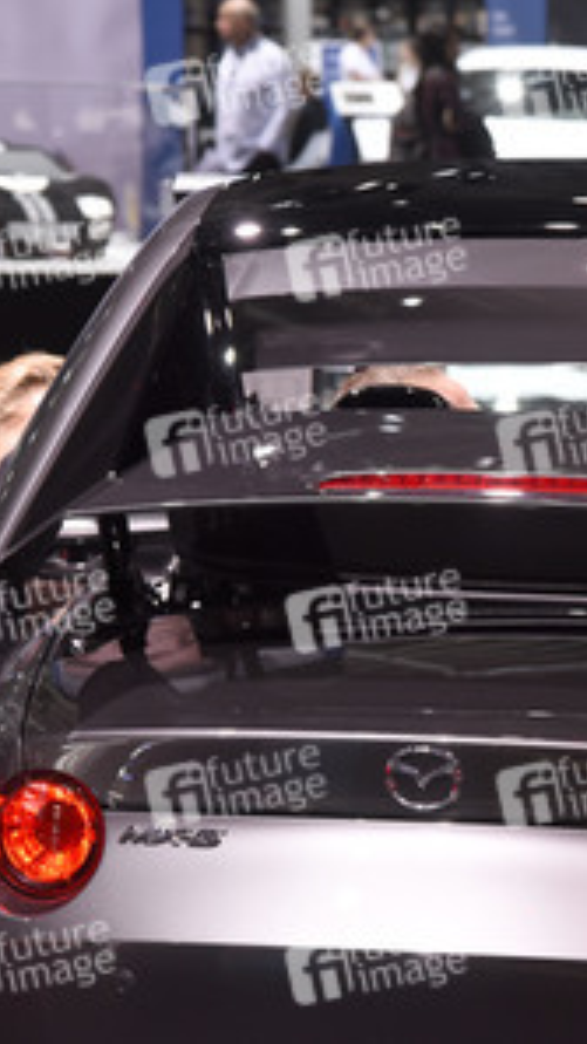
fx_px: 4041
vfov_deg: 14.7
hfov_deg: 8.3
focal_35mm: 146
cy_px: 524
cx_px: 631
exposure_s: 1/250
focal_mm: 92
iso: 2000
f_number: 6.3
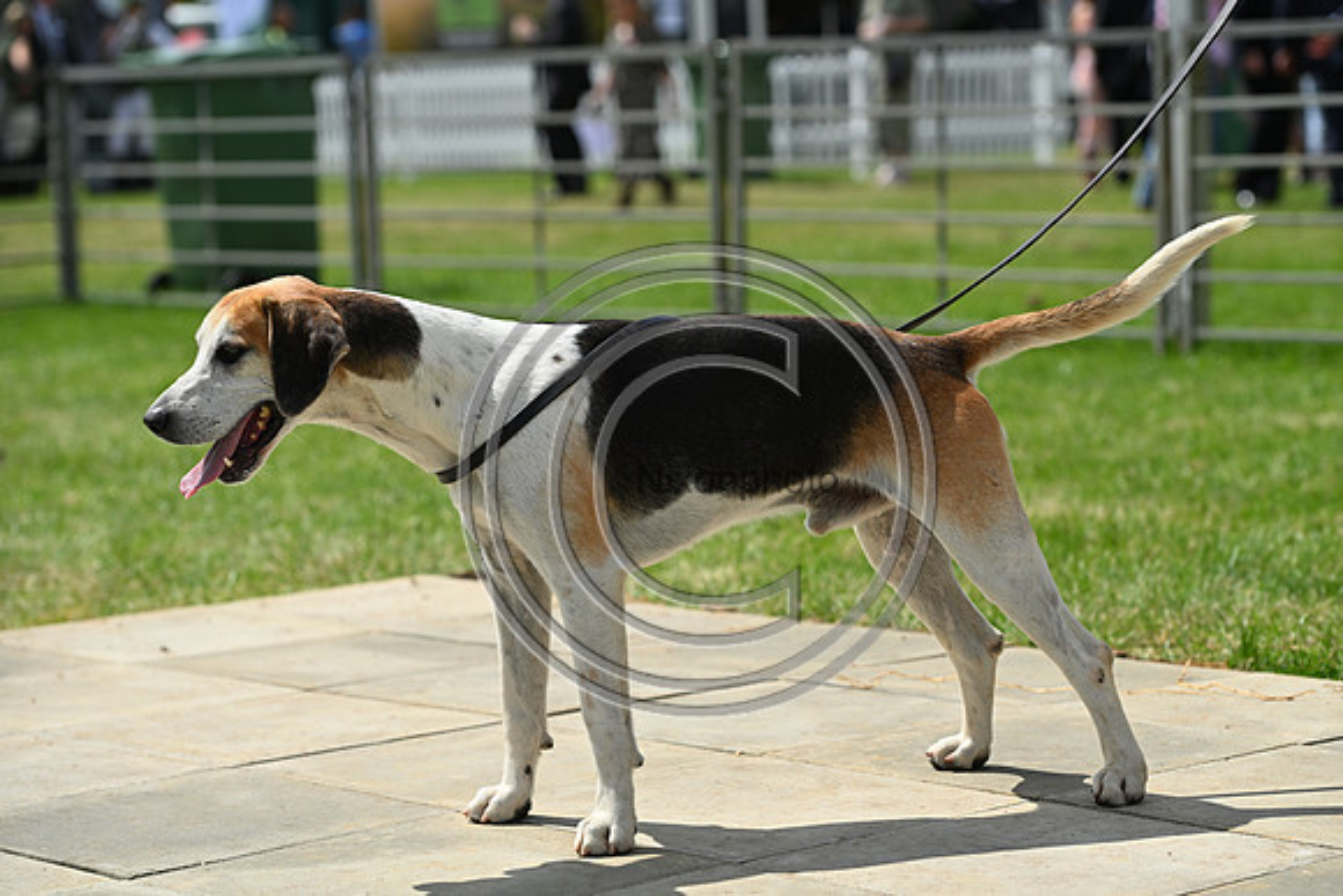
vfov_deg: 12.5
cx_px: 672
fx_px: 4104
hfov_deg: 18.6
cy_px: 448
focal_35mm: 110
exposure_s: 1/1250
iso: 125
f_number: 4.5
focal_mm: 110
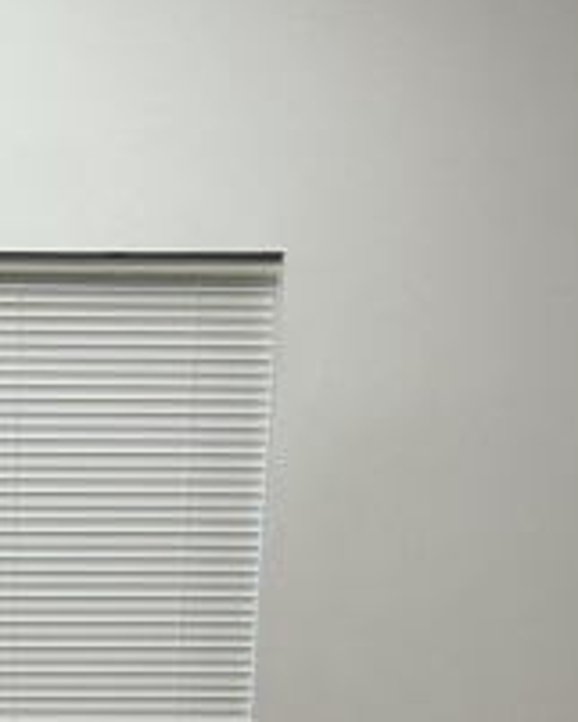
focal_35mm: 84
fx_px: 1795
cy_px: 753
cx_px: -194
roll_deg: -1.9
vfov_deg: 21.8
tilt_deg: -12.4
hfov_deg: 17.1
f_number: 1.5
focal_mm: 5.7
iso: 80
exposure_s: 1/60
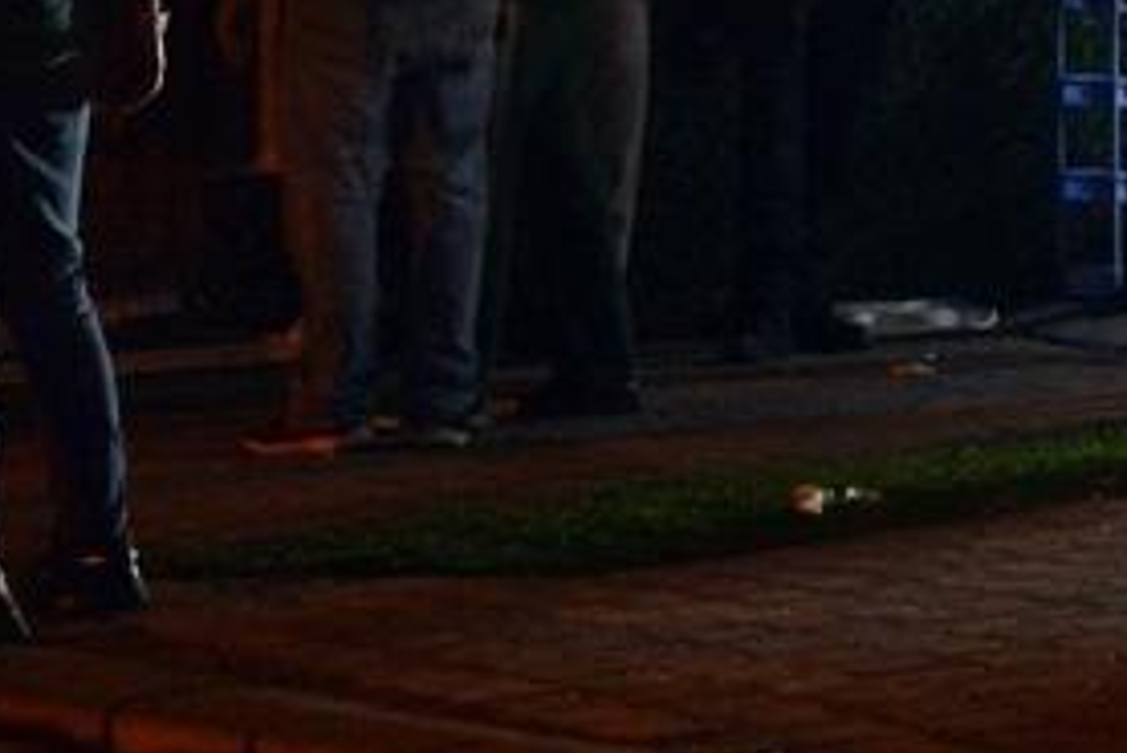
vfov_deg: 5.4
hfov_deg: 8.0
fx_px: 8018
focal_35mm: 256
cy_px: -102
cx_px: 1217
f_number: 5.3
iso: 5000
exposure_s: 1/13
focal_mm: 92
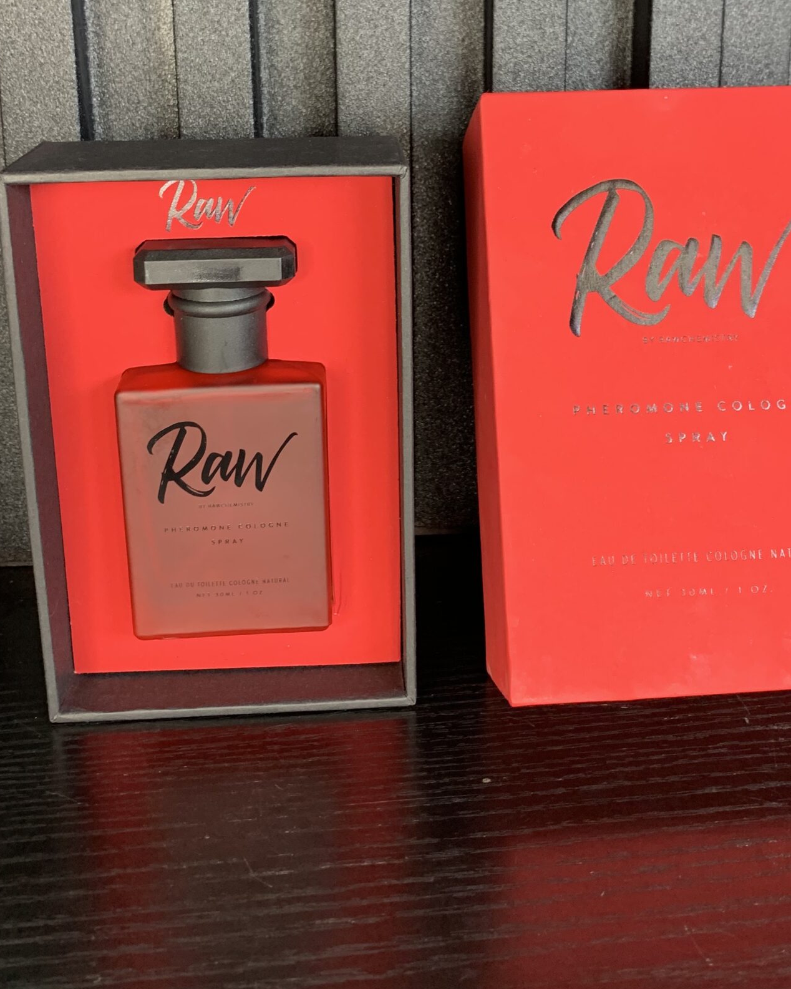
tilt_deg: -11.4
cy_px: 267
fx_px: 1200
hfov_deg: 36.5
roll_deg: +0.9
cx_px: 432
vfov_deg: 43.6
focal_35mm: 41
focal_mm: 4.25
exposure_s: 1/48
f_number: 1.8
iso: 100
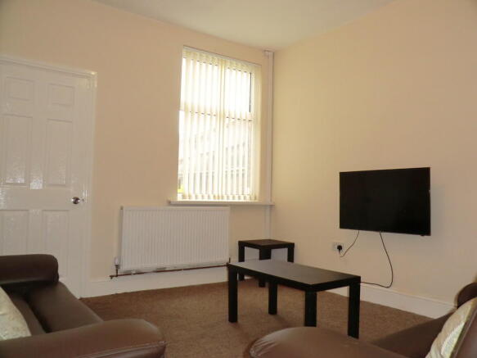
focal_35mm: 29
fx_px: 400
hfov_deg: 61.7
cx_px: 238
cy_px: 179
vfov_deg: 48.2
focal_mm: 5.2
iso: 320
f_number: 3.5
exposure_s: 1/60
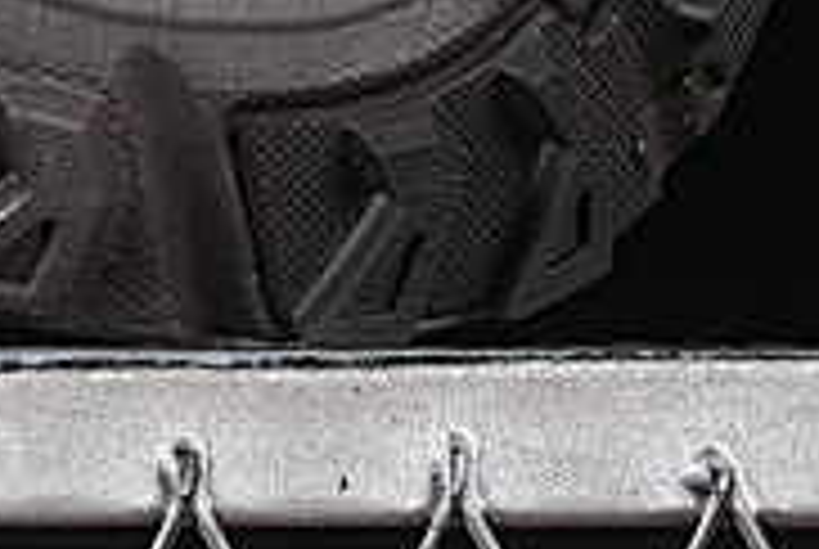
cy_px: -657
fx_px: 10117
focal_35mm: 444
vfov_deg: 3.1
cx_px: -882
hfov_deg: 4.6
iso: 160
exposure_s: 1/60
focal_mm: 50
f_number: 6.3
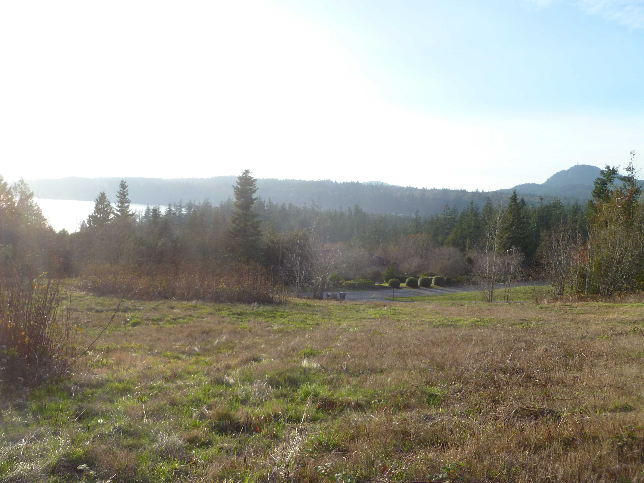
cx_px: 322
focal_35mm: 28
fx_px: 521
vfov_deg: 49.7
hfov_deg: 63.4
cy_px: 242
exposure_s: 1/250
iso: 80
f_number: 3.3
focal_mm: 5
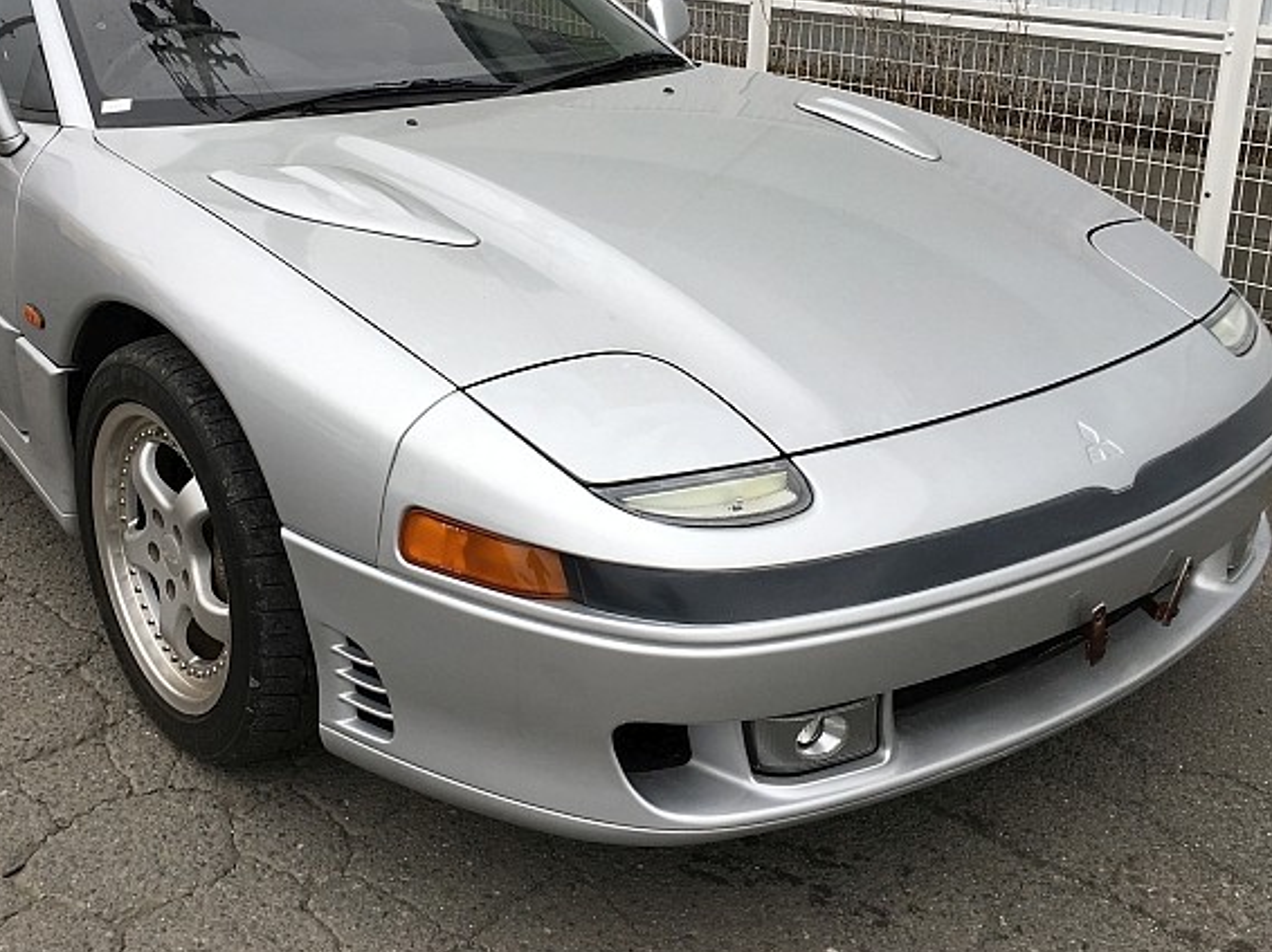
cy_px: 326
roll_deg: -1.2
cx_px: 519
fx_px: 1506
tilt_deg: -15.9
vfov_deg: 34.8
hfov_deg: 45.6
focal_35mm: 41
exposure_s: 1/181
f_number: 2.2
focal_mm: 4.15
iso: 25
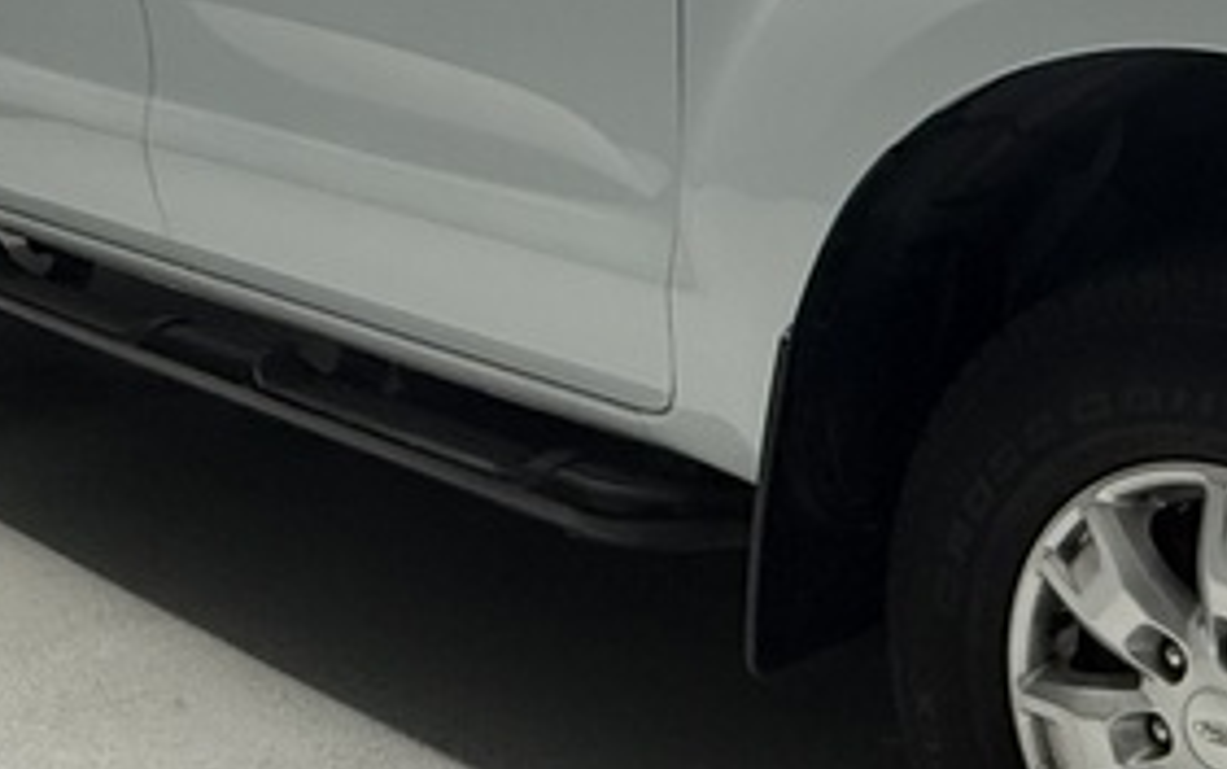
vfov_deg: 23.7
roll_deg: +0.4
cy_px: 184
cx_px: 1122
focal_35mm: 54
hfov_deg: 35.2
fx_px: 1807
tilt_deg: -9.3
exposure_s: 1/100
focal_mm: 2.22
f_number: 2.2
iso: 250
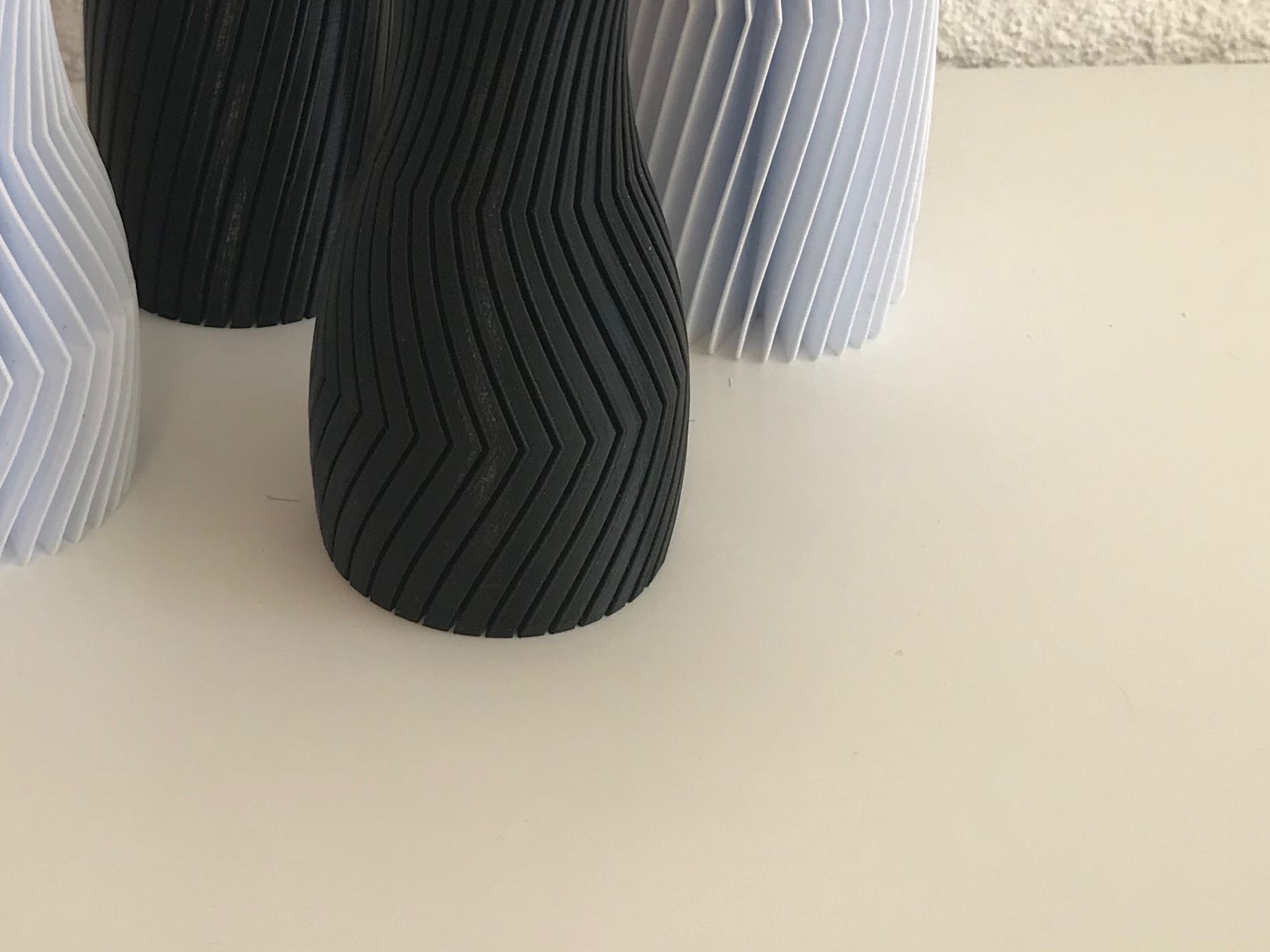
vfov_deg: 22.7
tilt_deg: -21.8
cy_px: -78
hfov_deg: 31.3
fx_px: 2238
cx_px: 372
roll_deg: -0.2
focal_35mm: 61
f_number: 1.8
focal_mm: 3.99
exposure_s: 1/50
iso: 25
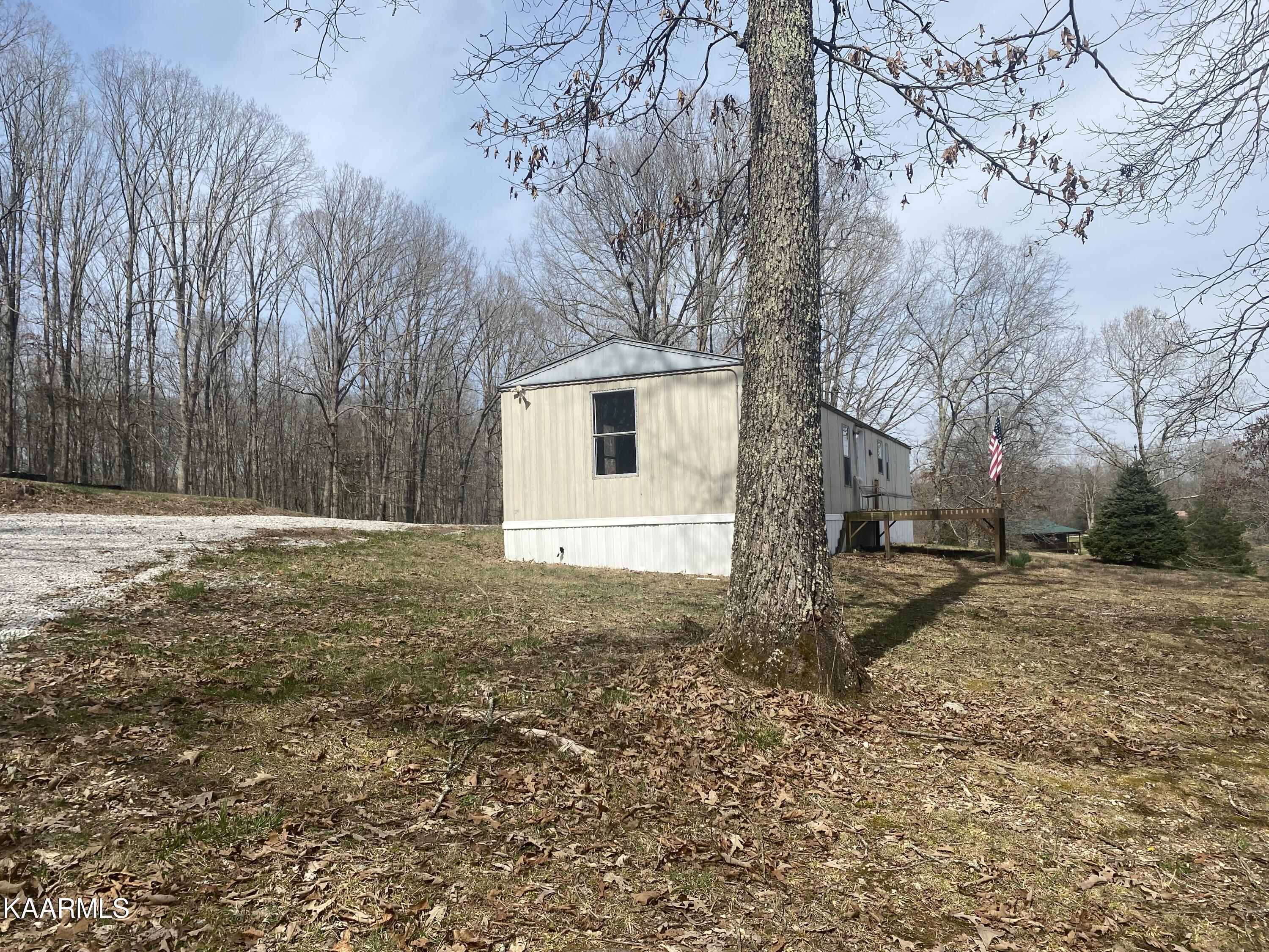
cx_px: 634
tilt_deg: +2.5
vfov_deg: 53.1
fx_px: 953
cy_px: 476
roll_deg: +0.0
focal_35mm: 26
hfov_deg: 67.3
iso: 32
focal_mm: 4.25
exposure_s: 1/3610
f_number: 1.8
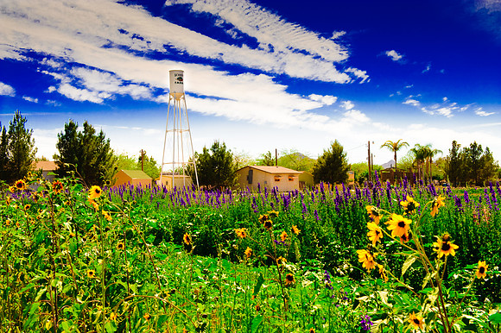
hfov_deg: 44.5
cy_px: 166
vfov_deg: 30.5
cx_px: 250
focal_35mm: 44
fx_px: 612
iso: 200
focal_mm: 44
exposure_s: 1/100
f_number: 16
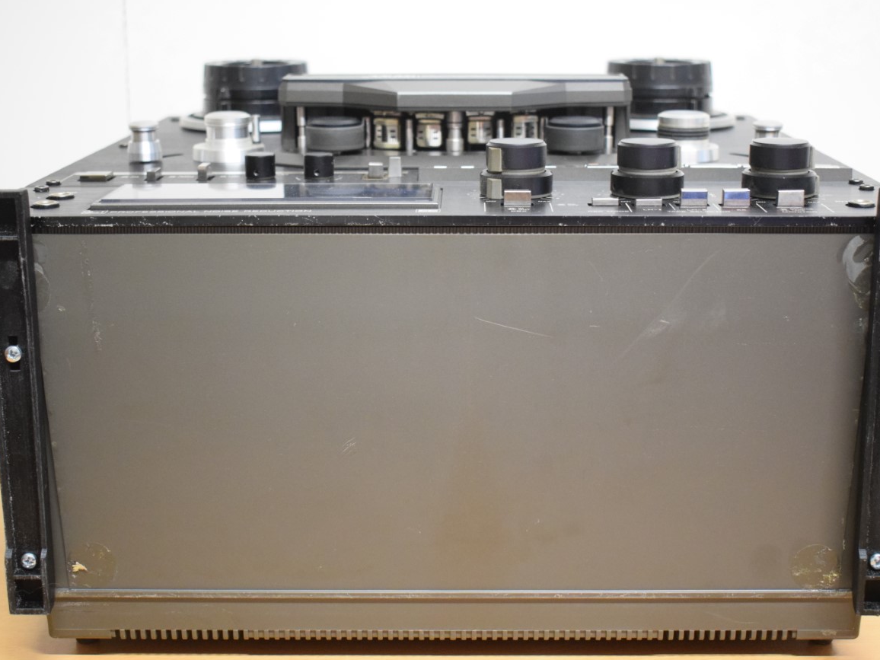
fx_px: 1424
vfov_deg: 26.1
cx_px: 450
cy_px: 327
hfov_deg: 34.3
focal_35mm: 56
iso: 3200
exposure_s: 1/60
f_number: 4.5
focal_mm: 34
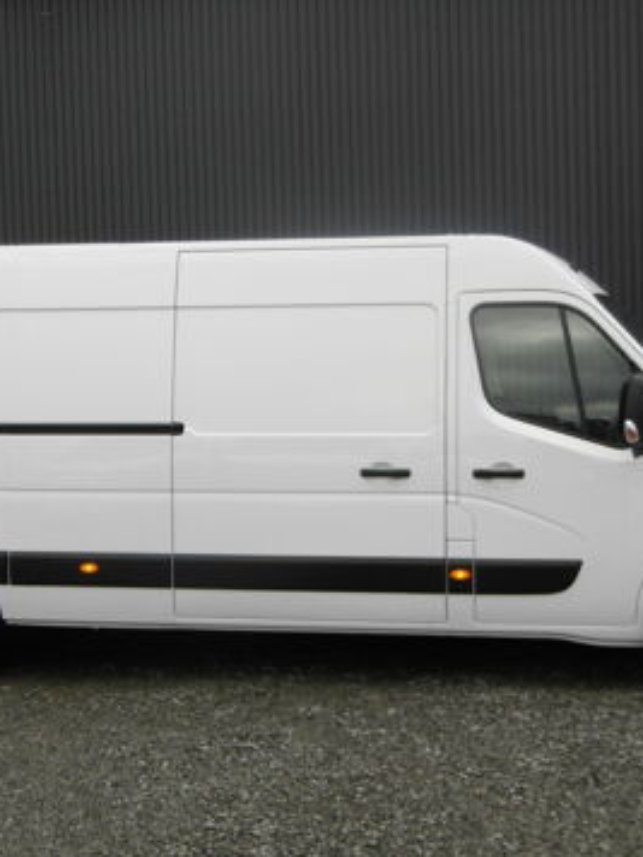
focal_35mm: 58
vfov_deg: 33.2
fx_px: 1436
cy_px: 426
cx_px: 330
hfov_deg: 25.2
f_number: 3.8
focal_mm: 7.7
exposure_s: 1/500
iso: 400
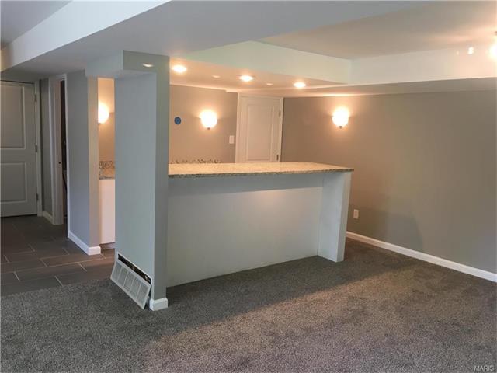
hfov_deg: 61.7
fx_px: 416
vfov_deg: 48.2
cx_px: 248
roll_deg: -2.0
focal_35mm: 29
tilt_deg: -9.3
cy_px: 186
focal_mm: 4.15
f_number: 2.2
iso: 64
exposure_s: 1/30
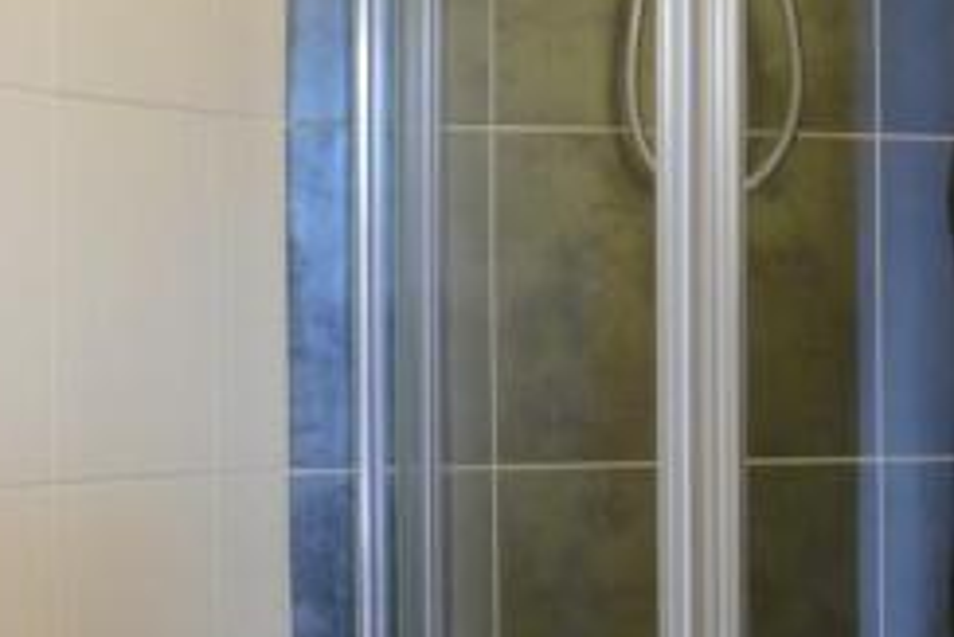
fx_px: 2307
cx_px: 846
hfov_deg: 22.8
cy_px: 401
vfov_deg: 15.7
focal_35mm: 87
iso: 200
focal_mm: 7.4
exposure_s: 1/15
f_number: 2.8
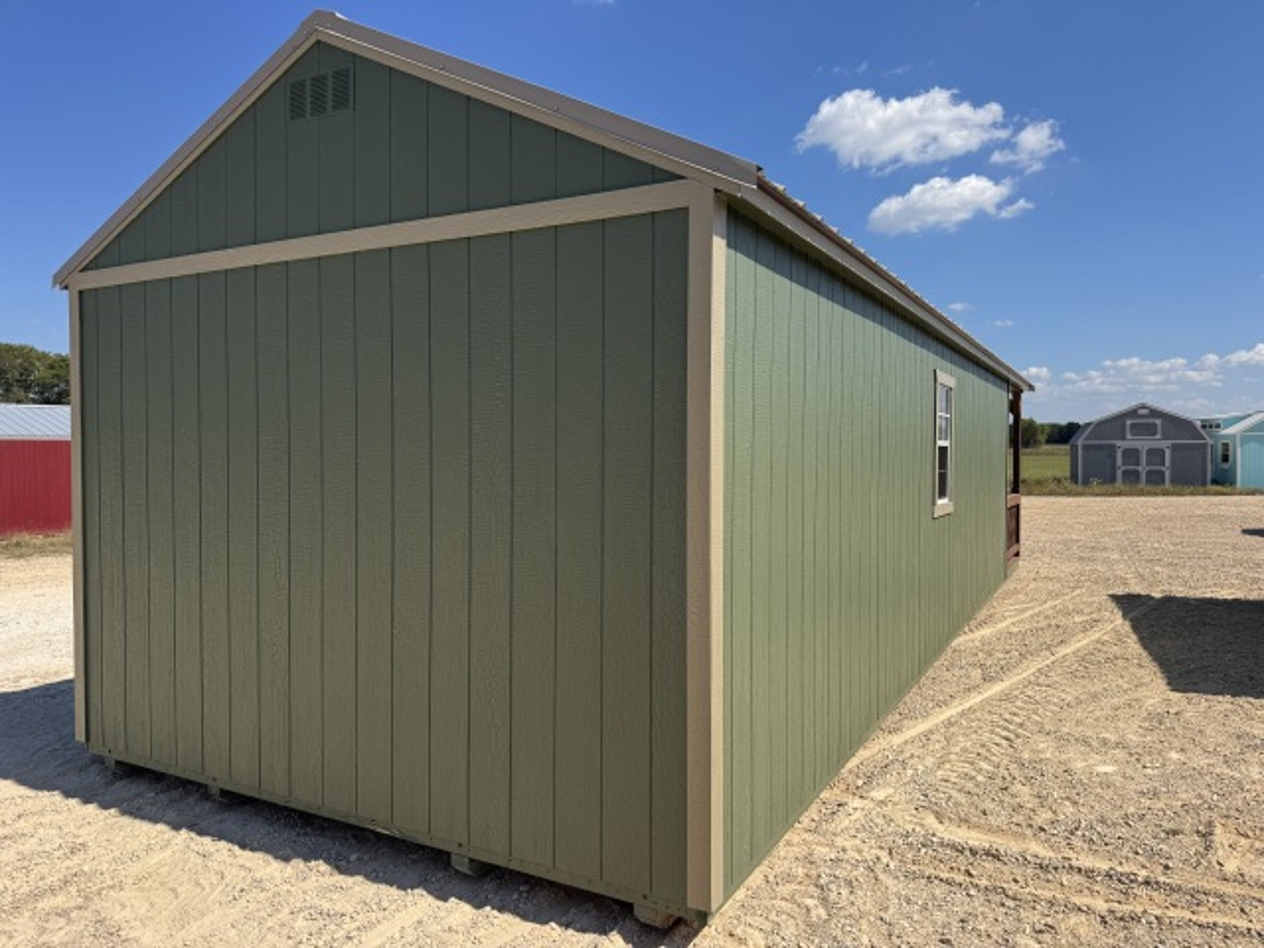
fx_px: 876
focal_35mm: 24
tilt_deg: -2.3
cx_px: 632
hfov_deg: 71.6
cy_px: 474
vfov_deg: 56.8
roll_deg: -0.2
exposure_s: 1/5348
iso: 80
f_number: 1.78
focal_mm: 6.76
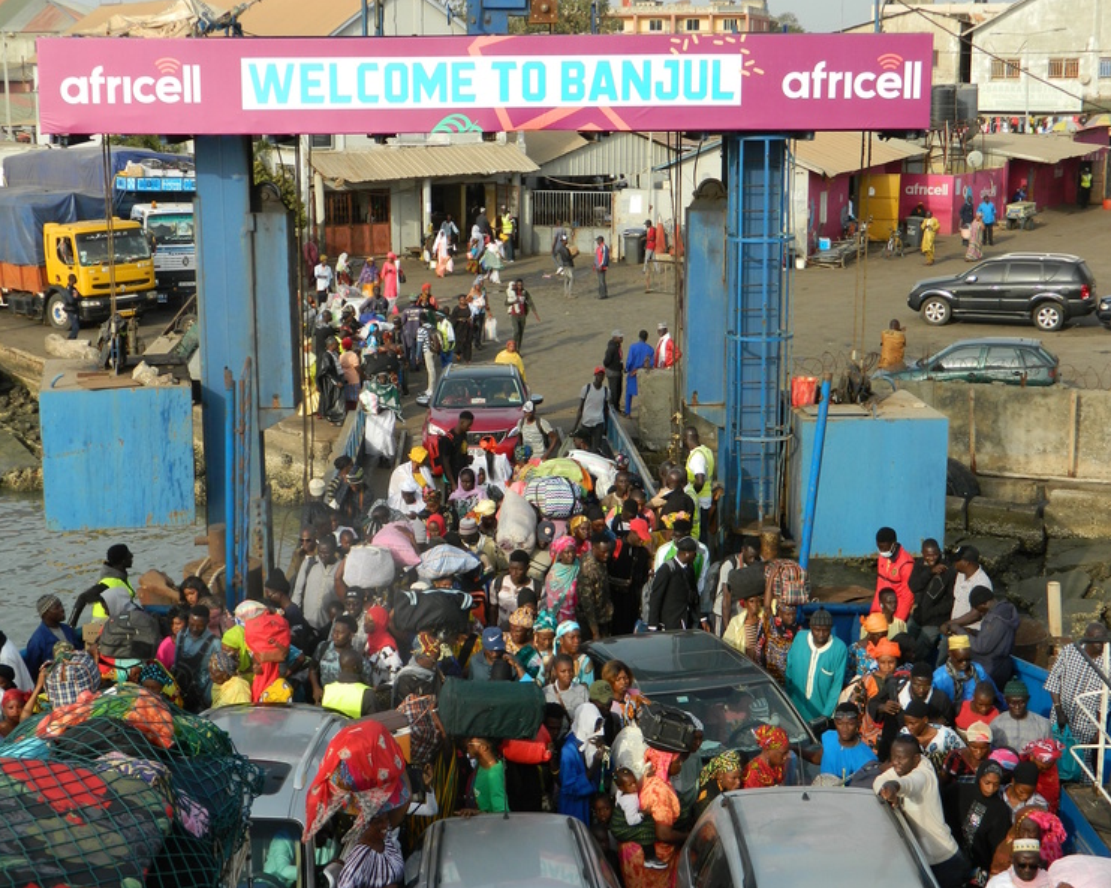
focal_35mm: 60
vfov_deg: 25.4
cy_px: 446
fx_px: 1972
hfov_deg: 31.5
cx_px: 521
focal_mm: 10.2
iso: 80
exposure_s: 1/400
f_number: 3.8
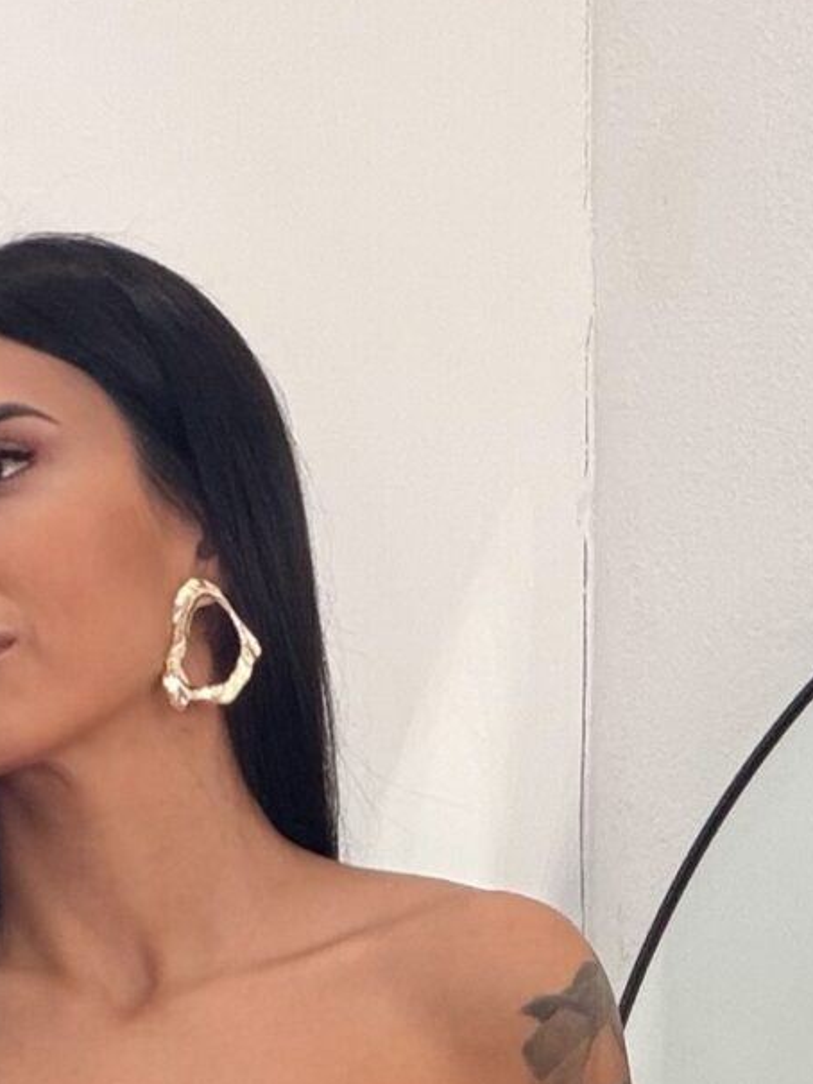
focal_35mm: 127
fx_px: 3976
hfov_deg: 11.7
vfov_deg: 13.8
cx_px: 564
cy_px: 1953
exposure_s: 1/81
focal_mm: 2.71
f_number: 1.9
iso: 50
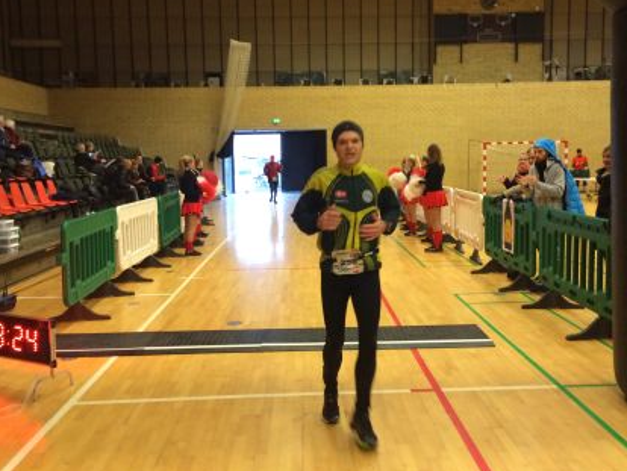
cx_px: 327
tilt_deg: -6.1
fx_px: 634
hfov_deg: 52.6
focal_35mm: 35
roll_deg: +2.2
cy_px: 217
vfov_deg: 40.7
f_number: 2.2
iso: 200
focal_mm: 4.15
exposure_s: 1/30
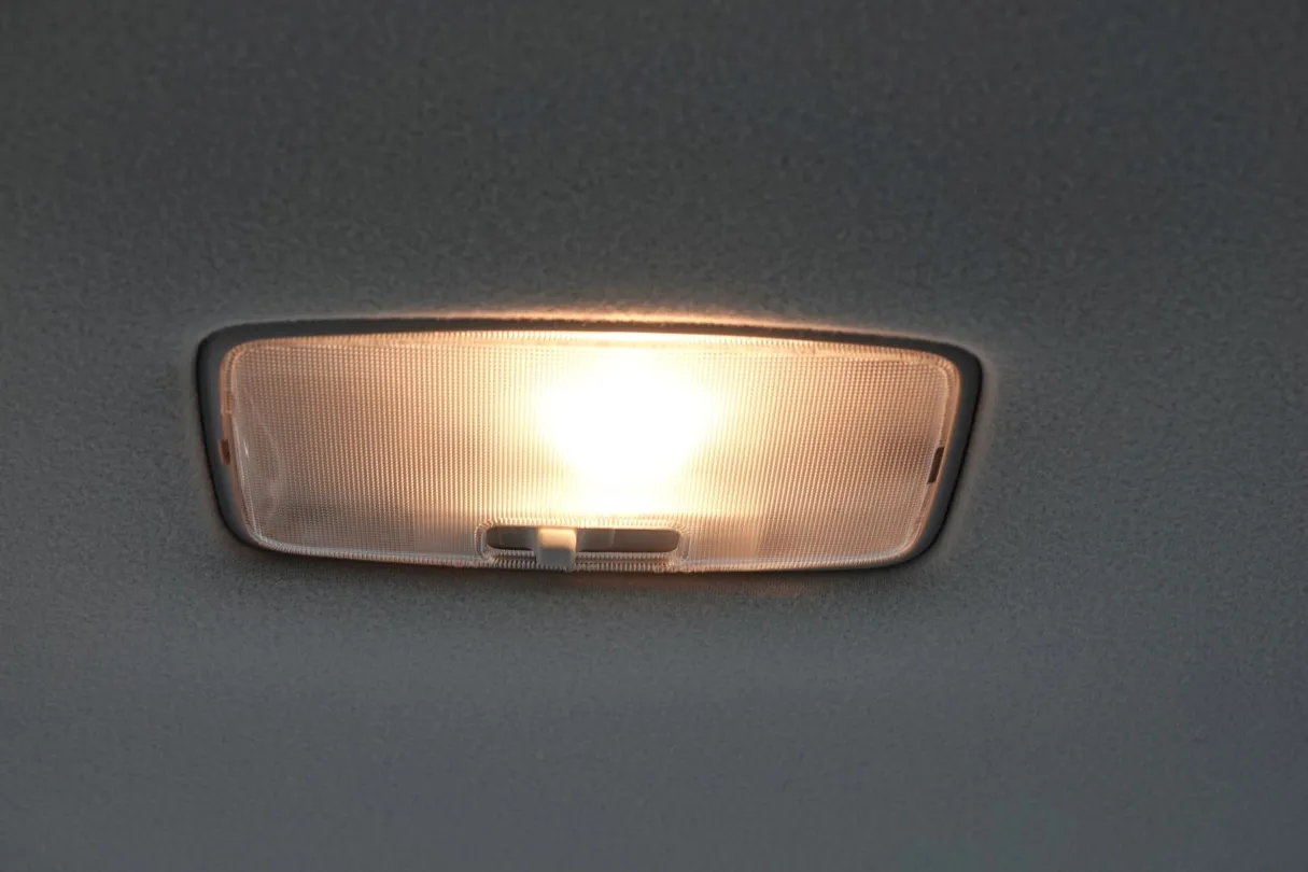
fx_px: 2107
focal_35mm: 58
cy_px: 436
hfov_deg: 34.5
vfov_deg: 23.4
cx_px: 654
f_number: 3.5
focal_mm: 21.32
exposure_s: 1/60
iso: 125
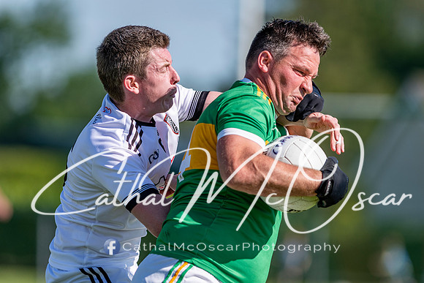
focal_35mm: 450
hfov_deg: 4.6
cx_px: 212
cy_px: 142
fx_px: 5301
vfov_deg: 3.1
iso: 100
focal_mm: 300
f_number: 2.8
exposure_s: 1/2500
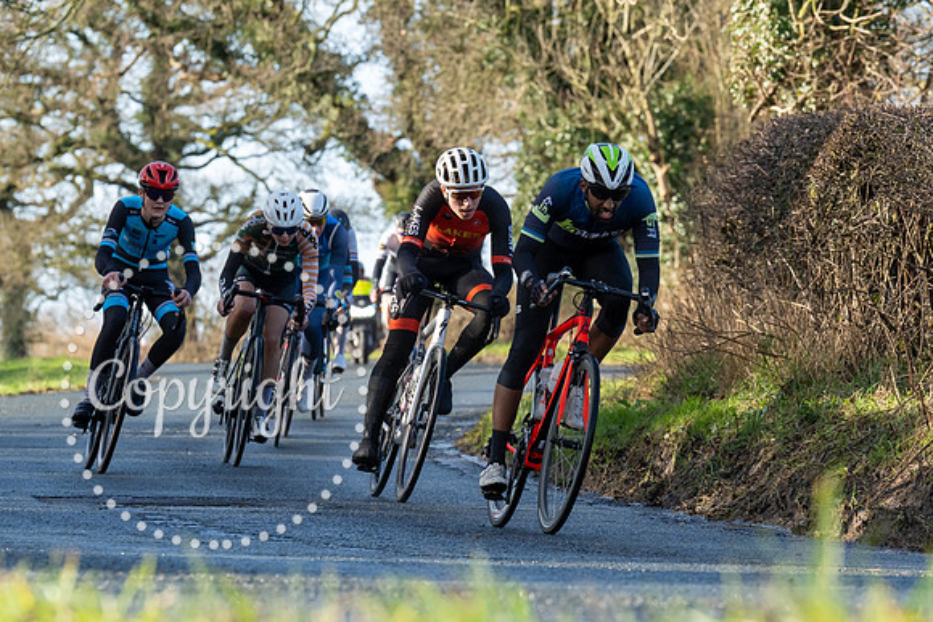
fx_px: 6897
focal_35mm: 266
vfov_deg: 5.2
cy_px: 188
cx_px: 596
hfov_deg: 7.7
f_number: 7.1
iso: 1250
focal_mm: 176
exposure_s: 1/1000
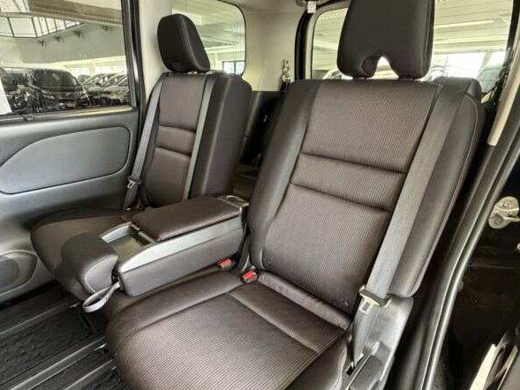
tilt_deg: -28.1
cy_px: 238
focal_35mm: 19
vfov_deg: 67.9
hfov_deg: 84.6
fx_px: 285
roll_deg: -1.2
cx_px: 252
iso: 640
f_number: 2.2
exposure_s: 1/50
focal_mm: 2.22
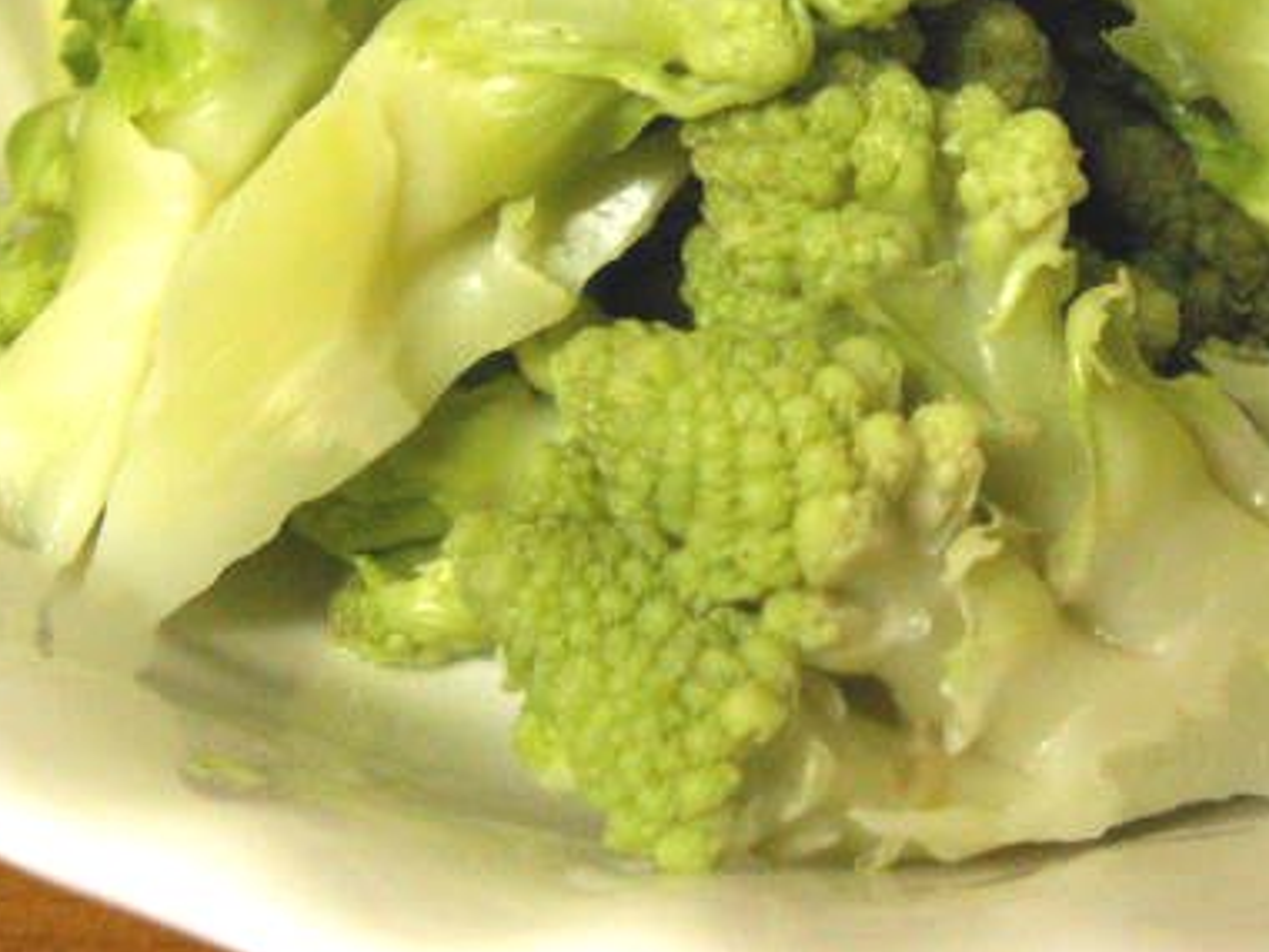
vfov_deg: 24.5
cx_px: 801
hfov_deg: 32.5
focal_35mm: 59
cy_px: 234
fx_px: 2163
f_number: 2.8
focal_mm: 5.86
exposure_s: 1/10
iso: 160
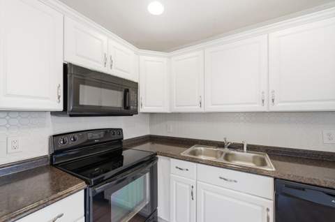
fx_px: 130
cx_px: 168
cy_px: 111
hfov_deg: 104.4
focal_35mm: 14
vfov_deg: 81.0
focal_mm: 14
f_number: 8
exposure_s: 1/200
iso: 400
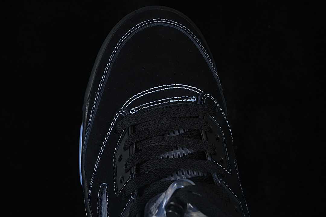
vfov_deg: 18.2
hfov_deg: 27.0
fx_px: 679
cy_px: 108
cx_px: 163
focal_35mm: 75
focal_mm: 50
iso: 160
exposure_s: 1/50
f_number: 6.3
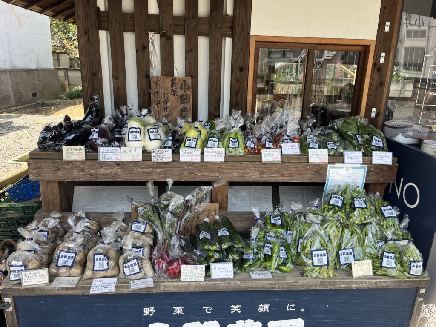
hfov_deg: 67.3
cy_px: 164
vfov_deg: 53.1
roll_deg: -1.7
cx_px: 218
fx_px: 327
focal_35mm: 26
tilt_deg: -16.2
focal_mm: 5.1
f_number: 1.6
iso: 50
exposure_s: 1/459
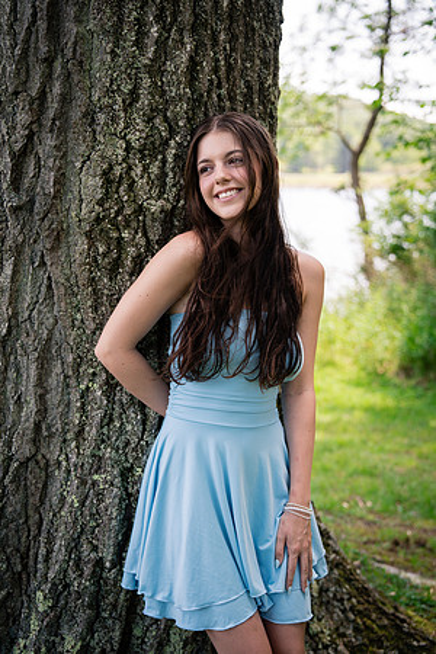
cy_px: 327
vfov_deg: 43.6
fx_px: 817
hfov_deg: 29.9
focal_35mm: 45
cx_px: 218
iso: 125
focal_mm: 45
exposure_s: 1/250
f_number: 2.8
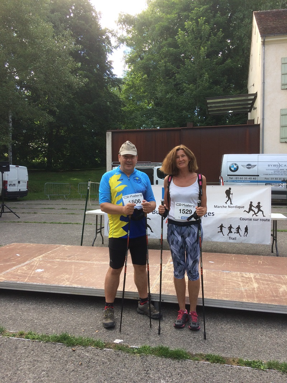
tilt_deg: +0.8
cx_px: 144
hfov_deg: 48.2
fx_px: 320
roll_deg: +1.9
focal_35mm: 29
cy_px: 192
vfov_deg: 61.6
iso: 32
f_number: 2.2
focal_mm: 4.15
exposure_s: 1/387
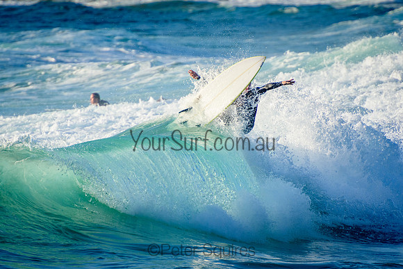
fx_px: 6836
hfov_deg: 3.4
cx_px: 202
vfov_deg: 2.3
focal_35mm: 611
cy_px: 134
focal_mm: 400
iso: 450
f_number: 5.6
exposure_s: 1/2000
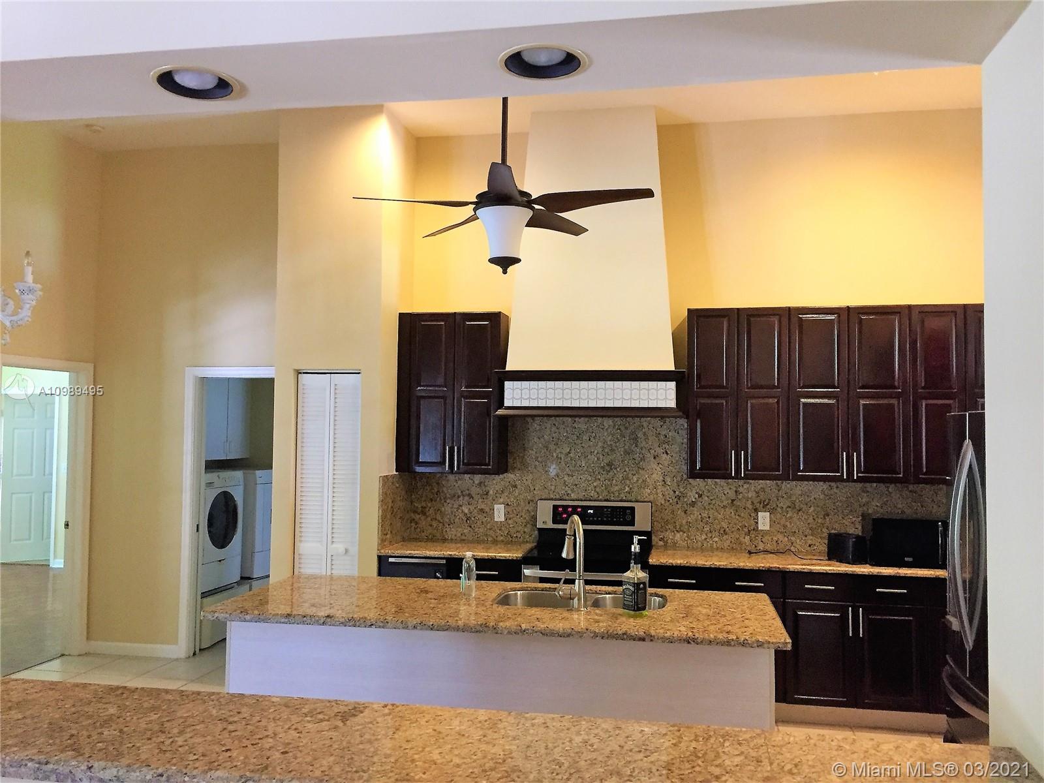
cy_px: 392
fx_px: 875
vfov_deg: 48.2
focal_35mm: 29
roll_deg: -0.5
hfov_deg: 61.7
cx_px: 522
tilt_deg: +2.0
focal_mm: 4.15
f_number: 2.2
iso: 250
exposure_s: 1/17
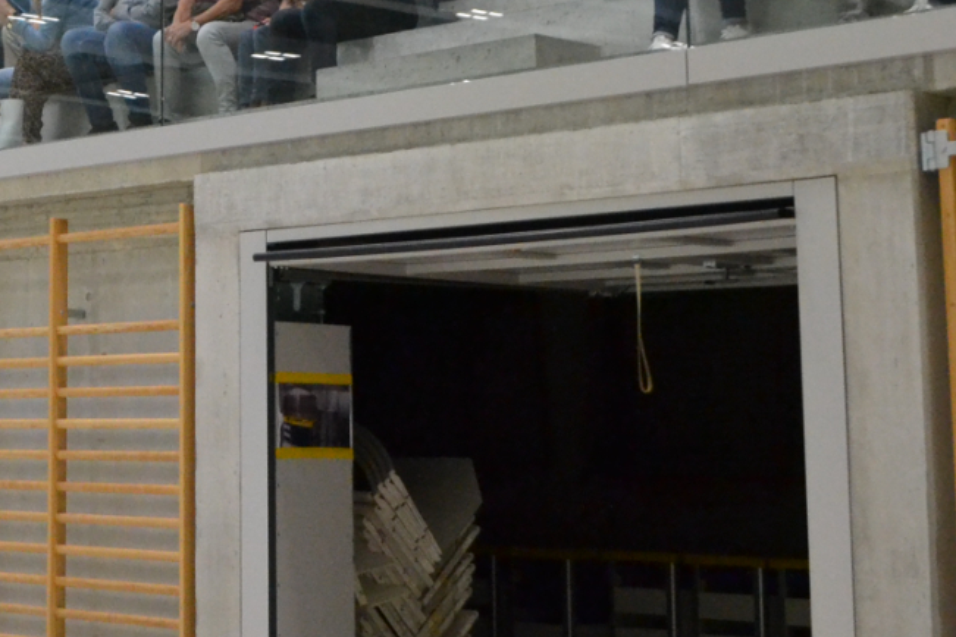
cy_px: -33
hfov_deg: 22.5
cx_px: -109
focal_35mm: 85
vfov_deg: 15.7
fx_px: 2257
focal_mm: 18
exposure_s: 1/500
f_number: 3.5
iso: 2200
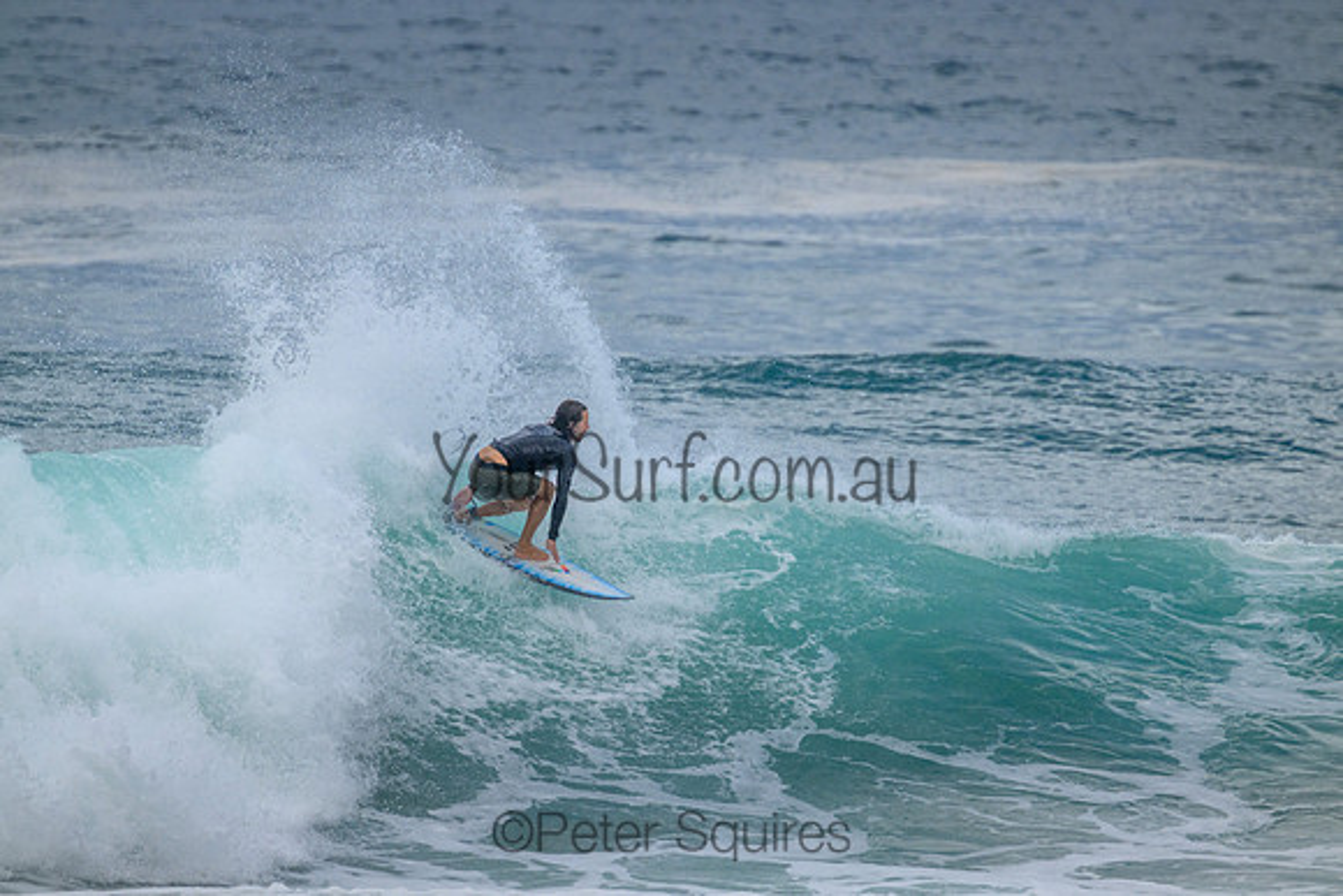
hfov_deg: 2.6
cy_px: 448
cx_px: 672
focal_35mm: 800
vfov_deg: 1.7
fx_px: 29850
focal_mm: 800
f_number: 11
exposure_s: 1/2000
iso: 1000
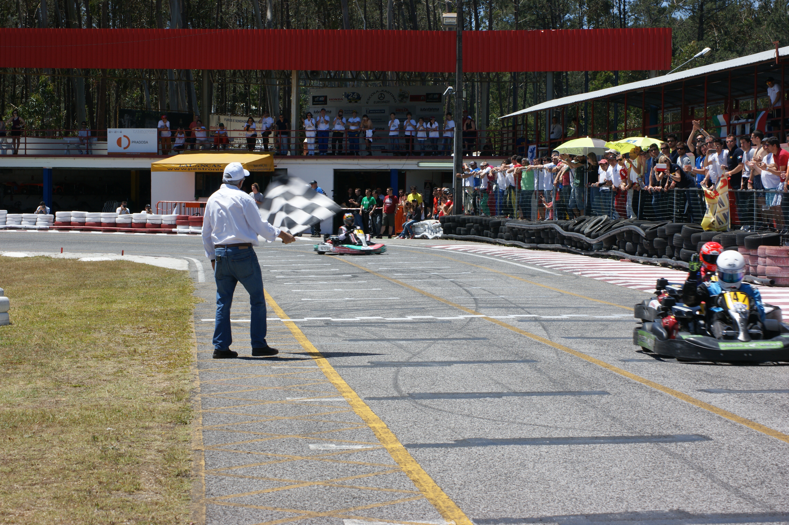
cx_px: 394
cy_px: 262
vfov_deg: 15.2
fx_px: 1971
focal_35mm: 90
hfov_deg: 22.6
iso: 100
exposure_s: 1/160
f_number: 11
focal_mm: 60
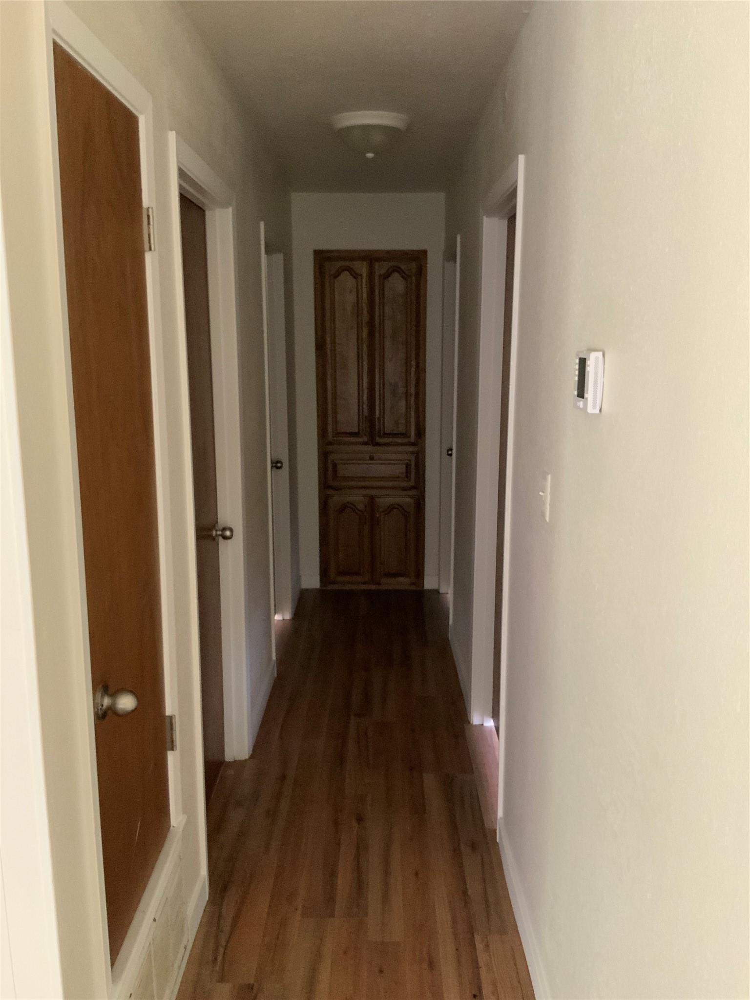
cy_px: 500
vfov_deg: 61.7
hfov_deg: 48.2
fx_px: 838
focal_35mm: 29
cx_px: 375
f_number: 1.8
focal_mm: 3
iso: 320
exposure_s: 1/40
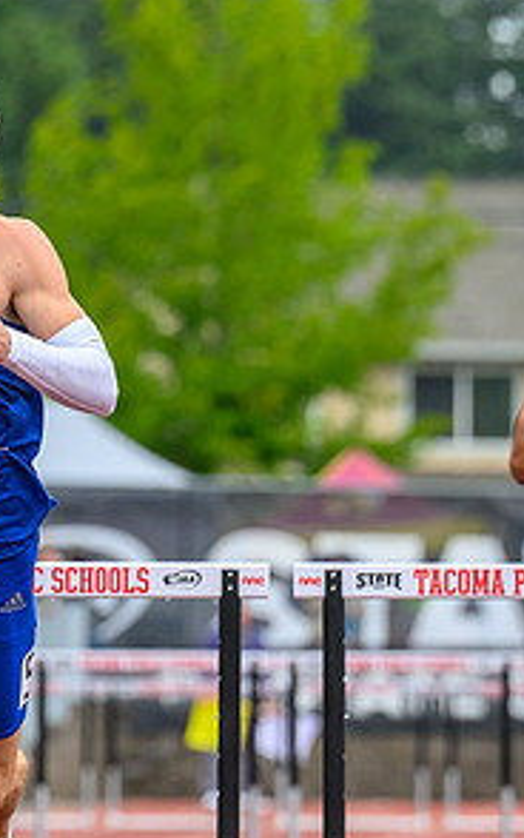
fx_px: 15819
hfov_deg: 1.9
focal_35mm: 693
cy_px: 563
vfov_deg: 3.0
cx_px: -64
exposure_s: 1/1600
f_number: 4.5
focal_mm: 200
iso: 560
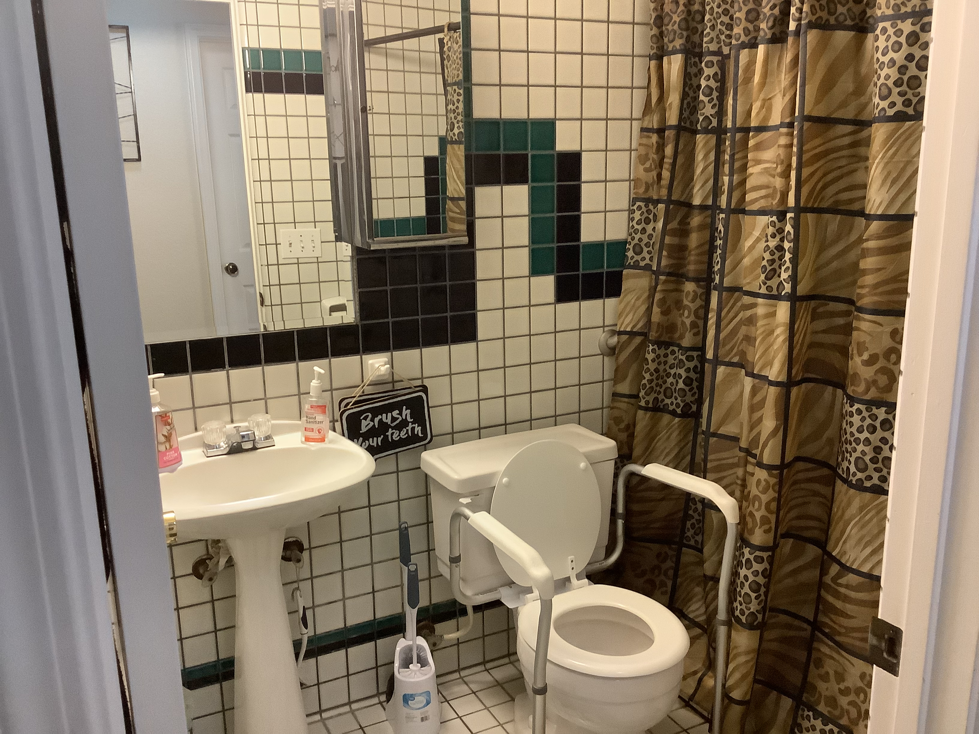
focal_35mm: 31
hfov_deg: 58.4
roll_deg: +2.8
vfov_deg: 45.4
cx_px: 490
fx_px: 877
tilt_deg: -14.6
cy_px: 367
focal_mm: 3.3
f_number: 2.4
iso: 640
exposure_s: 1/30
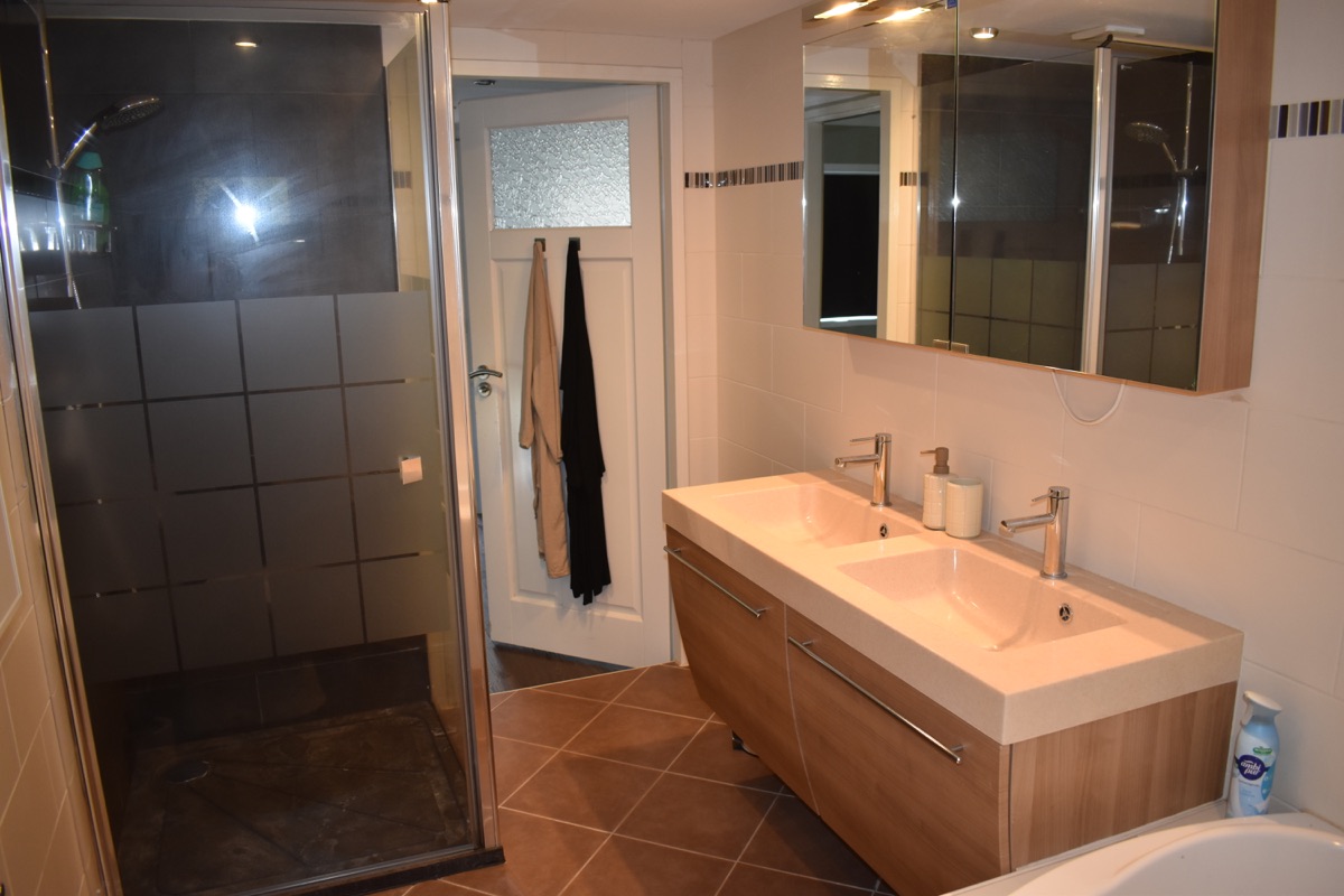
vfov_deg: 47.9
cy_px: 448
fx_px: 1008
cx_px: 672
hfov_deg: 67.4
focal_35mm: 27
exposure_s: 1/60
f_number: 4
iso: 800
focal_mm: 18
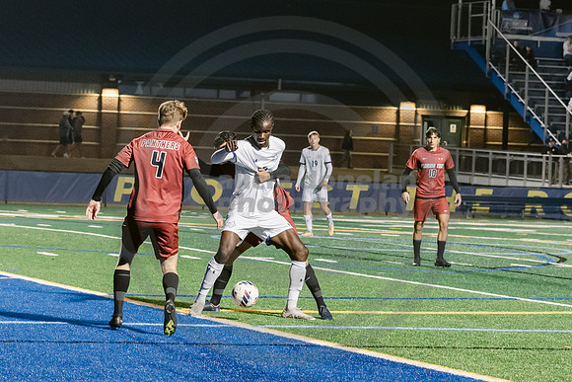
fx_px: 2669
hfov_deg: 12.2
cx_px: 222
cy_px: 212
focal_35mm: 168
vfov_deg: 8.2
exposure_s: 1/250
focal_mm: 70
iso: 2500
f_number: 4
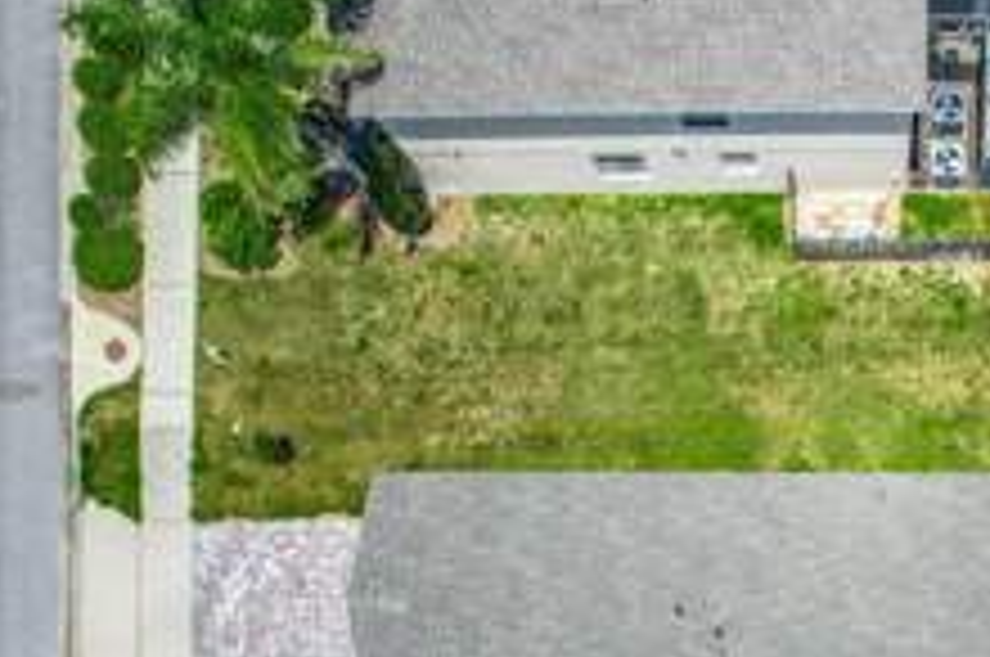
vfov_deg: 26.1
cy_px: 695
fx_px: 1318
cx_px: 850
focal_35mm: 48
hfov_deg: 38.9
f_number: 2.8
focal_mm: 8.38
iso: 100
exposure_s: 1/500
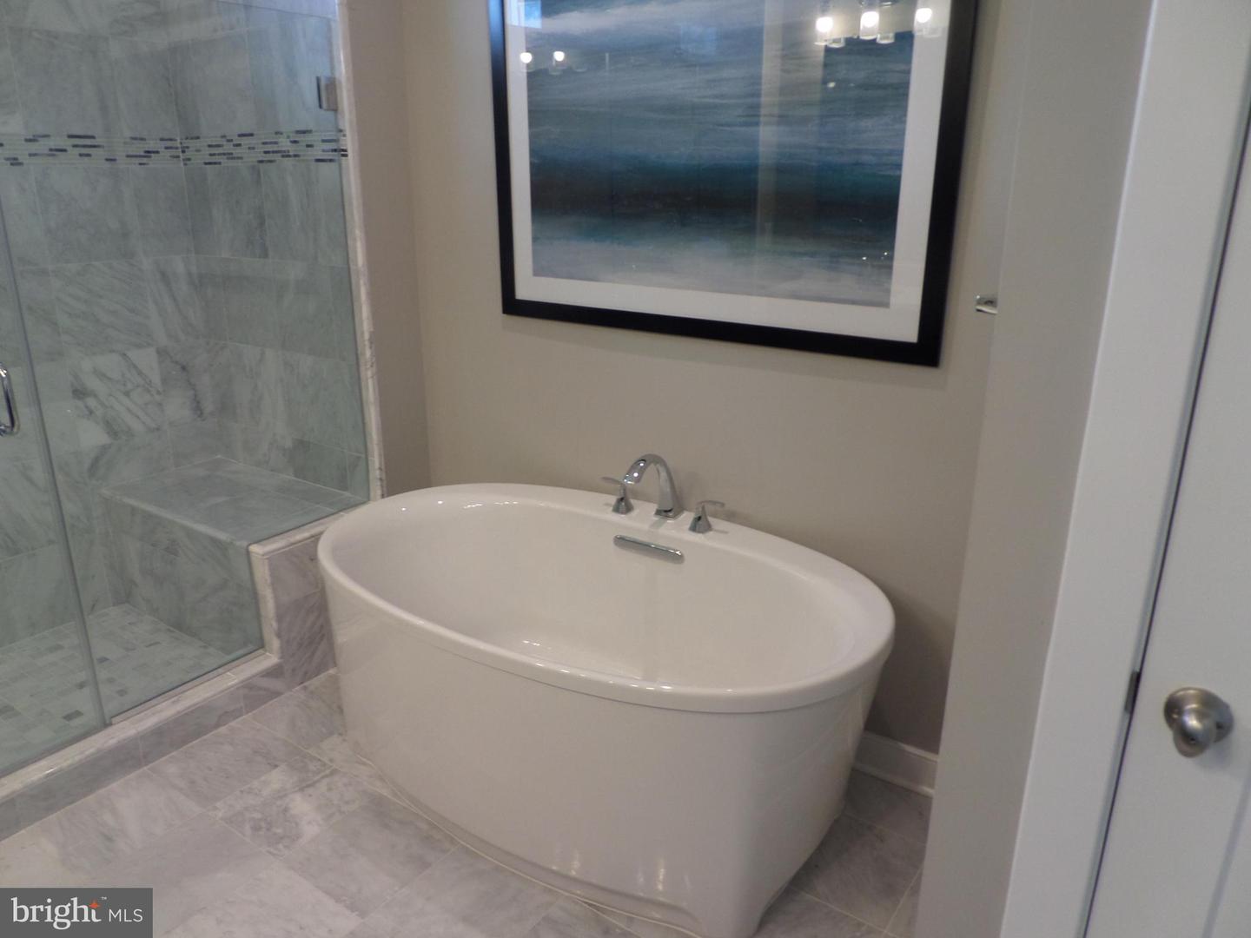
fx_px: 867
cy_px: 469
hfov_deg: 71.6
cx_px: 626
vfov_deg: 56.8
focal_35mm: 24
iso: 200
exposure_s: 1/30
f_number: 3.2
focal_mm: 4
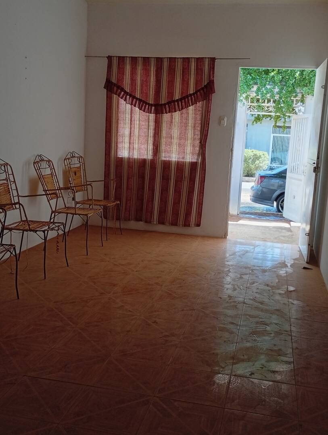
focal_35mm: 41
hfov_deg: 35.2
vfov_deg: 45.7
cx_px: 164
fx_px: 517
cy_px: 218
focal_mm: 3.84
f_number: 1.8
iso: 93
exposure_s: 1/100
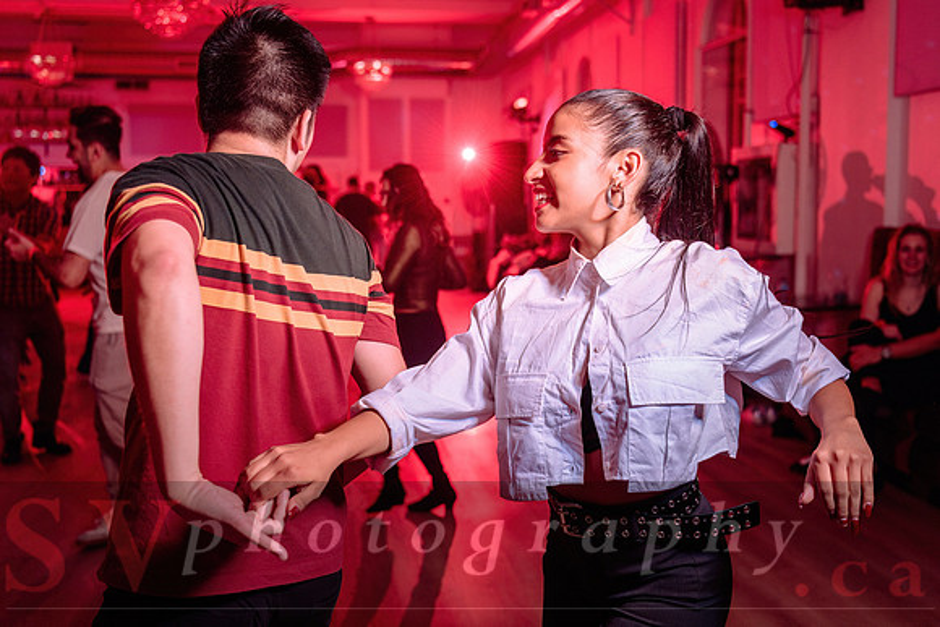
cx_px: 470
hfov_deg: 47.7
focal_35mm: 41
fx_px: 1062
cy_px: 291
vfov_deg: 32.9
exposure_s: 1/80
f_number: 3.2
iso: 800
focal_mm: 38
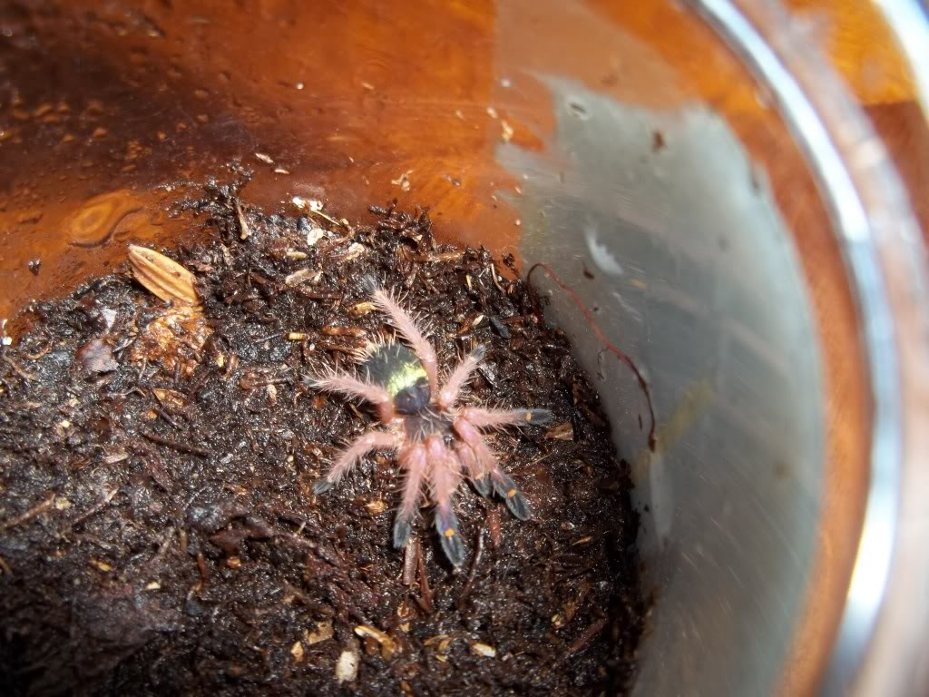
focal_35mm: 33
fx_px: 886
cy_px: 348
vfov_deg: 42.9
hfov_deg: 55.4
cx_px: 464
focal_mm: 5.9
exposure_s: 1/30
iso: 64
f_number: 3.3
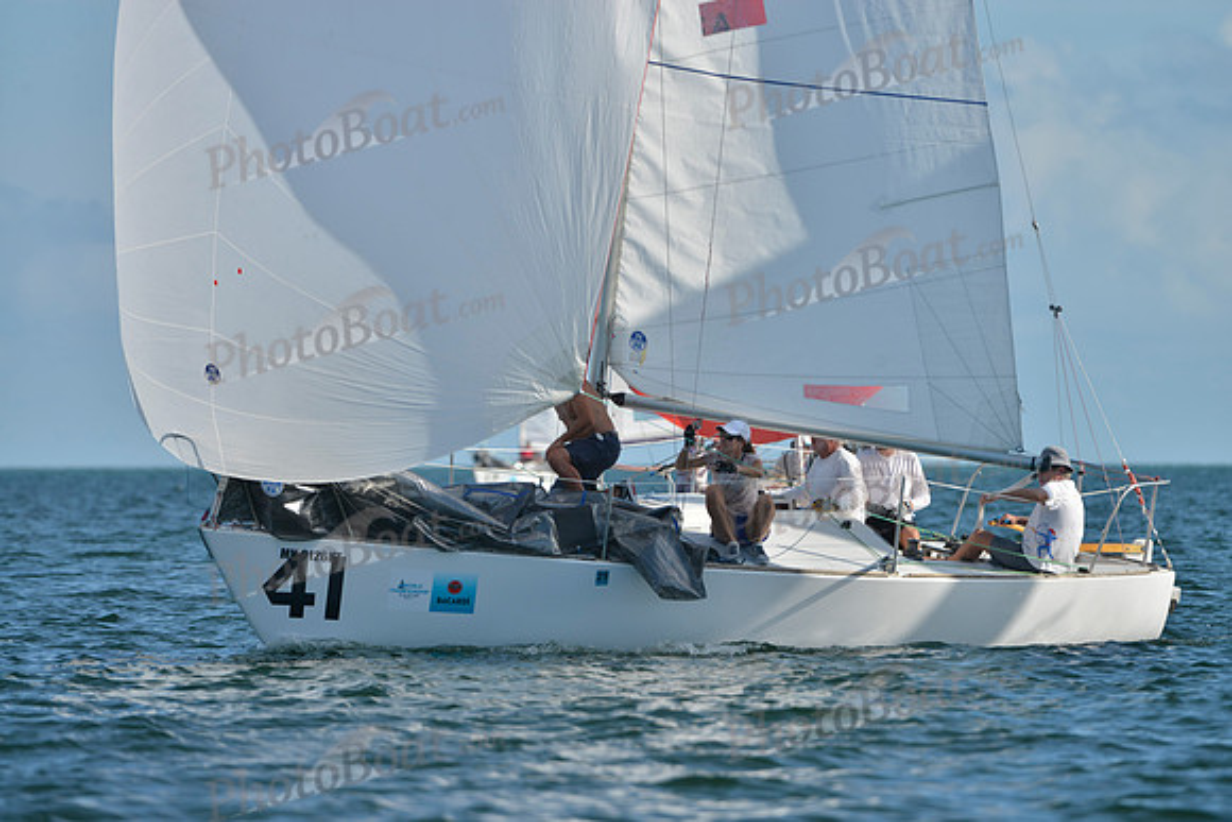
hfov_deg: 5.2
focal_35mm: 400
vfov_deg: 3.4
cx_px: 616
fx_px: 13691
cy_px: 411
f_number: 6.3
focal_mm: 400
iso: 200
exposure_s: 1/1000
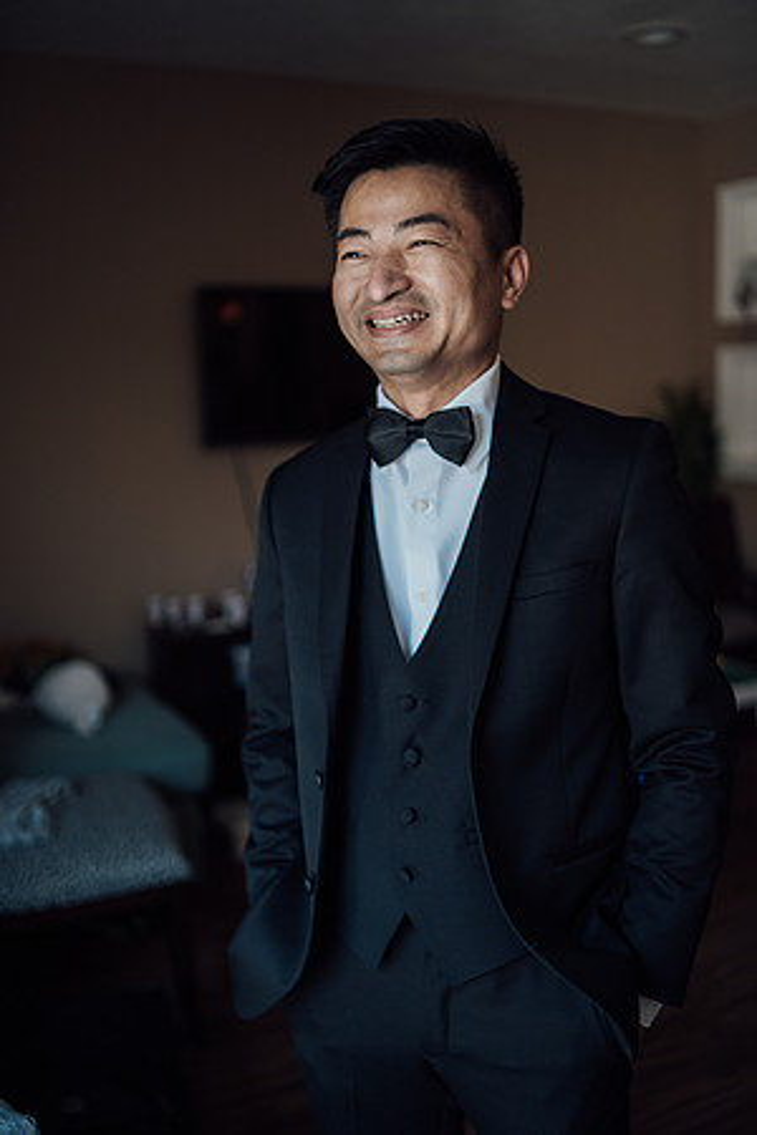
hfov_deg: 37.9
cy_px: 568
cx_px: 378
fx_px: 1104
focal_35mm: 35
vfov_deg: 54.4
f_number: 1.4
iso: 320
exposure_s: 1/640
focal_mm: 35
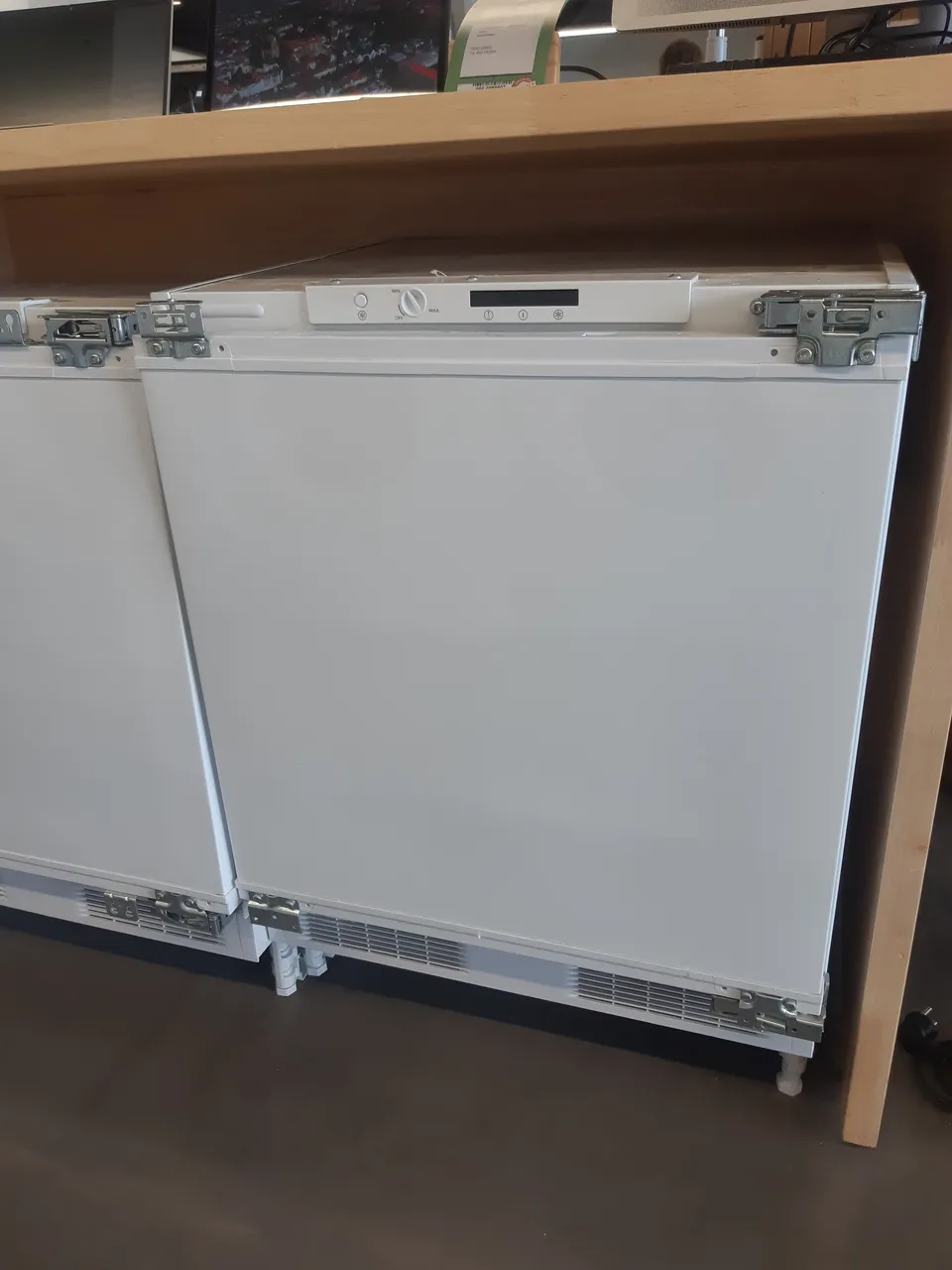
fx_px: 953
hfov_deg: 53.1
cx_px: 476
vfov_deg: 67.3
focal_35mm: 26
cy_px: 635
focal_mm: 3.92
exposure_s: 1/100
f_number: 1.7
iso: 64
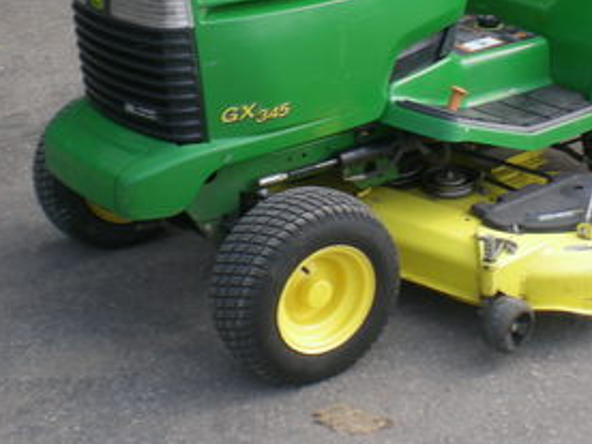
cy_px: 92
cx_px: 388
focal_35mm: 75
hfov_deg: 25.9
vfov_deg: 19.4
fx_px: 1283
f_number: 4.6
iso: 50
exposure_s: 1/140
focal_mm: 6.3
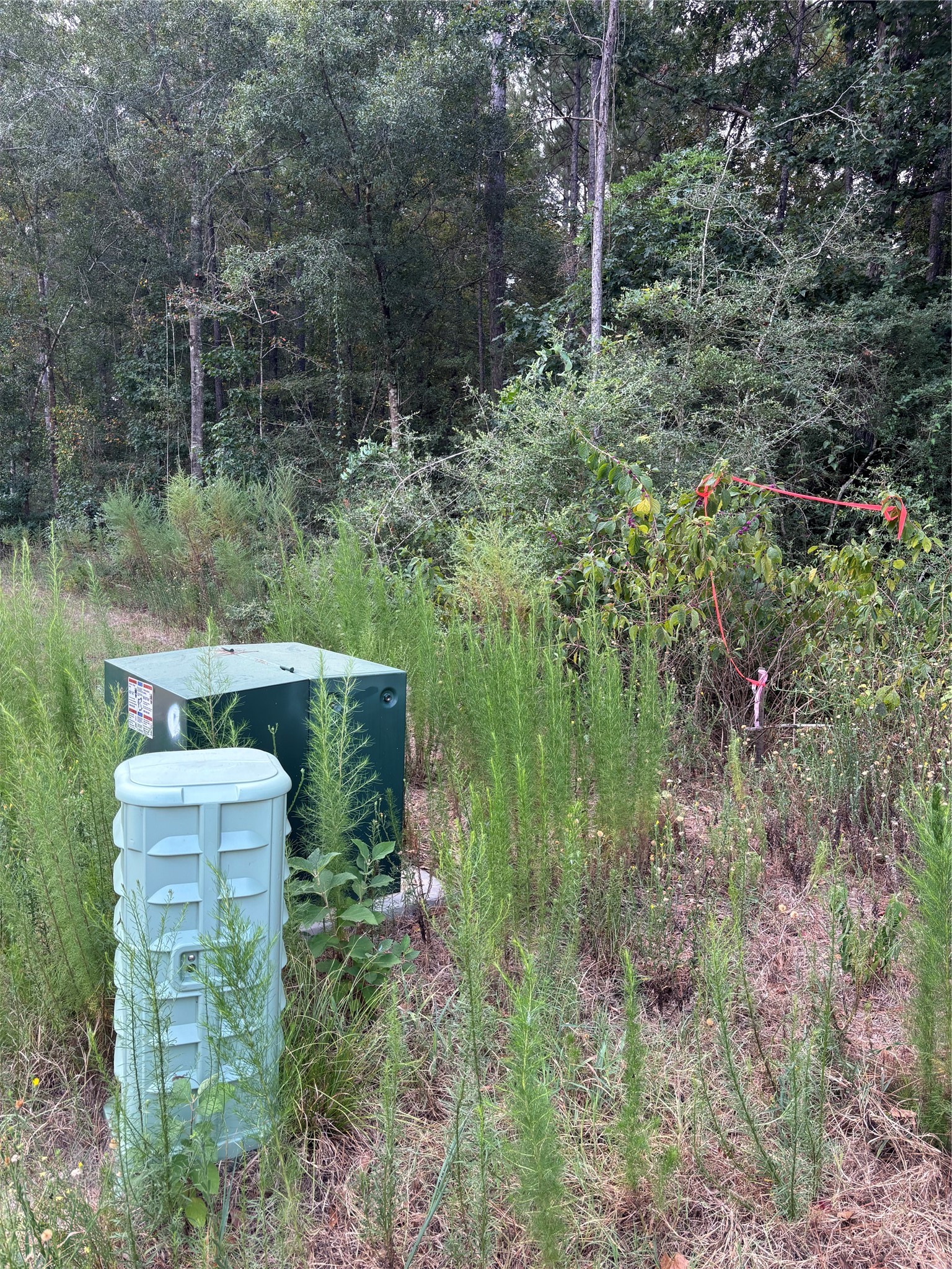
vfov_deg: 67.3
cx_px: 476
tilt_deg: -8.5
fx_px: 953
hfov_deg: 53.1
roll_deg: -2.4
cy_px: 634
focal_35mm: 26
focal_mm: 5.96
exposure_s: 1/121
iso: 32
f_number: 1.6
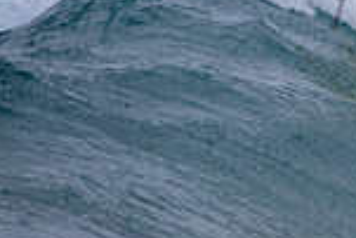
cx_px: 409
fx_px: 23310
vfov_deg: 0.6
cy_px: -3
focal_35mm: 2355
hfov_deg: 0.9
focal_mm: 500
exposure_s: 1/2000
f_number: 5.6
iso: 180
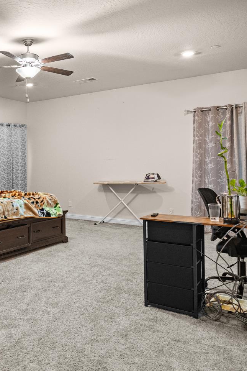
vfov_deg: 60.3
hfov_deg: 37.4
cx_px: -5
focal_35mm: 31
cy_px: 186
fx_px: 319
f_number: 8
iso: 2500
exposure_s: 1/13
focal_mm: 20
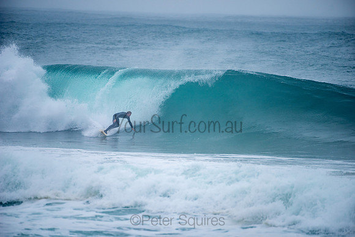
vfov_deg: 2.8
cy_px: 118
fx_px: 4931
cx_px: 178
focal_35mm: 500
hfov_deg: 4.1
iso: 220
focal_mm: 500
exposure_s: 1/1000
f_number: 5.6
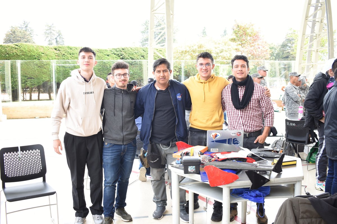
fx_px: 309
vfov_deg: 40.0
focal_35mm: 33
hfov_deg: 57.2
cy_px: 112
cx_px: 168
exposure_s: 1/50
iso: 100
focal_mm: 22
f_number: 4
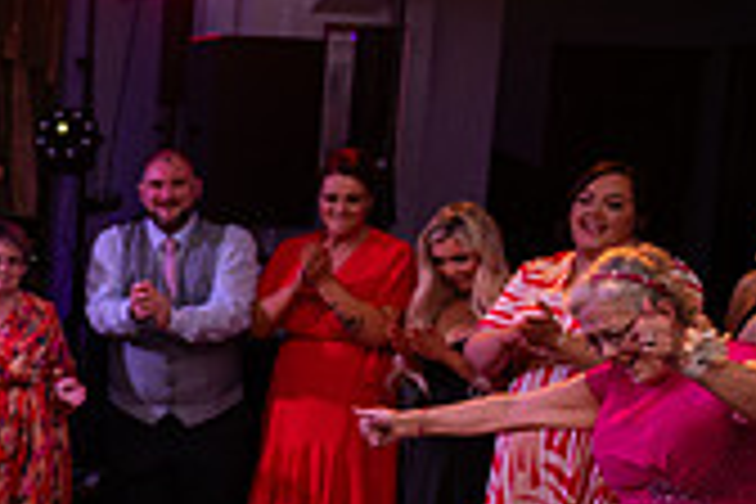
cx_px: -468
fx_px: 1743
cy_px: 389
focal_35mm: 83
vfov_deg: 16.4
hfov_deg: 20.0
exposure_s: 1/160
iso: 500
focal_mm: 24
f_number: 3.5
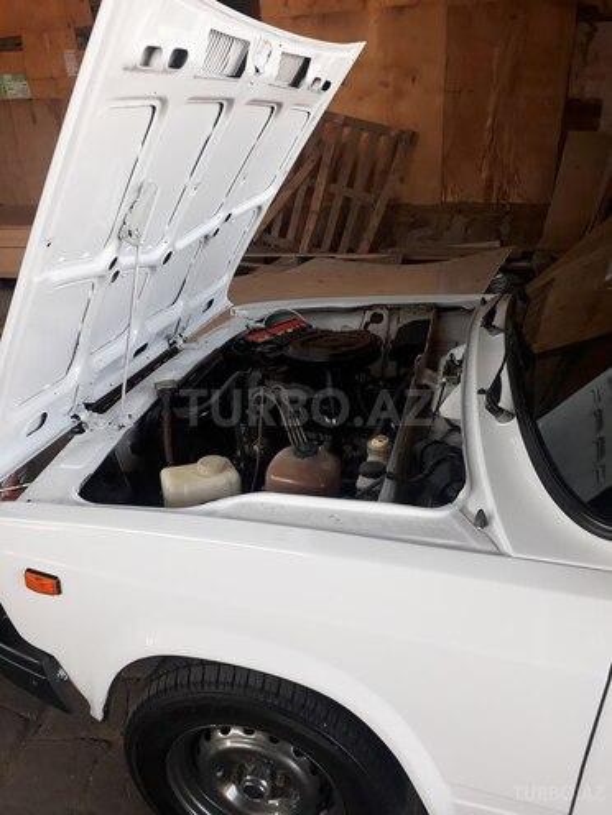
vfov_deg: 65.3
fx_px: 636
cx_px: 306
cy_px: 408
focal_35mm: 27
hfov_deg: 51.4
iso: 64
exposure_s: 1/100
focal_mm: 3.6
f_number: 1.9
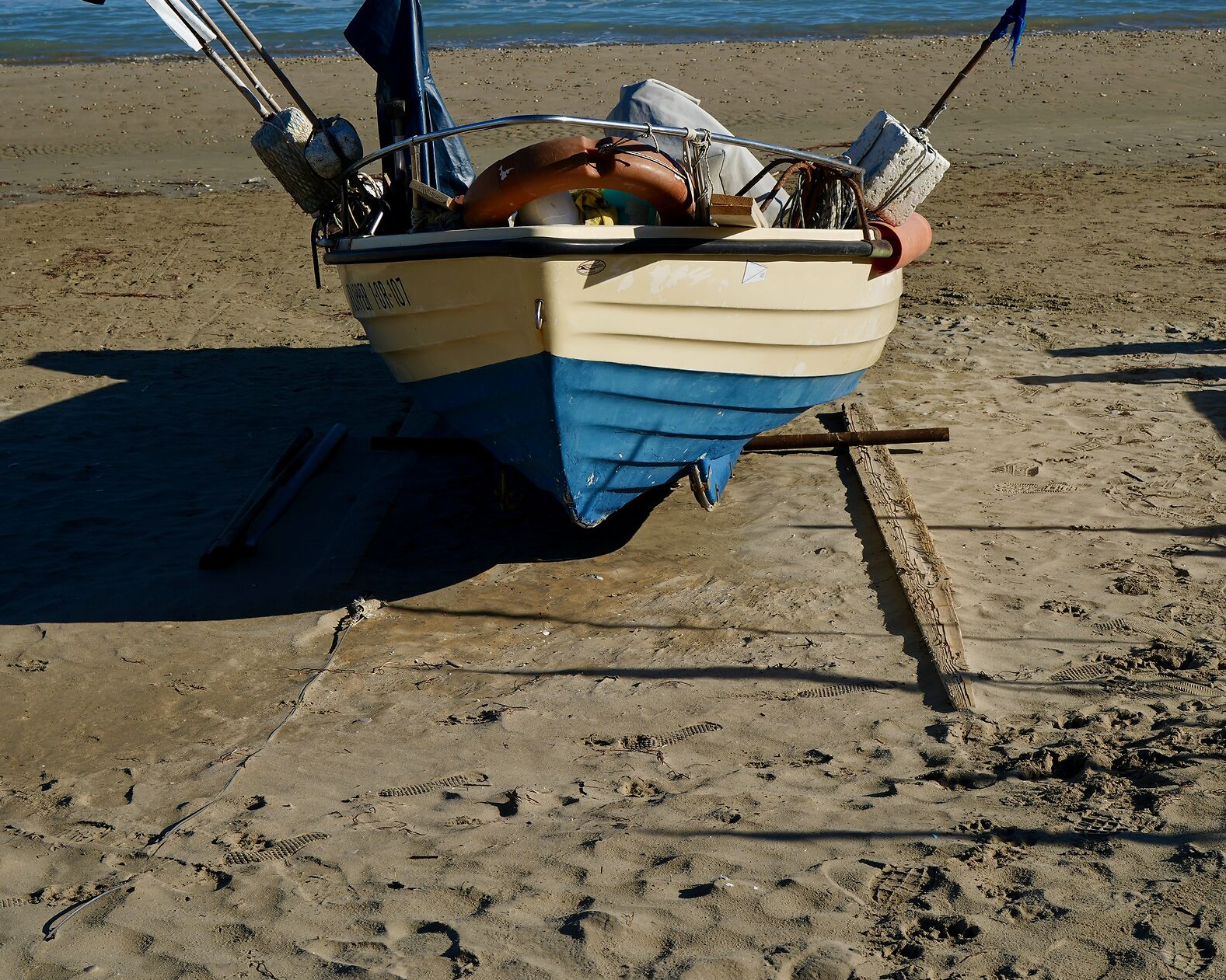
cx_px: 621
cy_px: 204
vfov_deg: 21.6
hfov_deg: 27.1
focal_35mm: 70
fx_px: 2539
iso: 50
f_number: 11
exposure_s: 1/160
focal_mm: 49
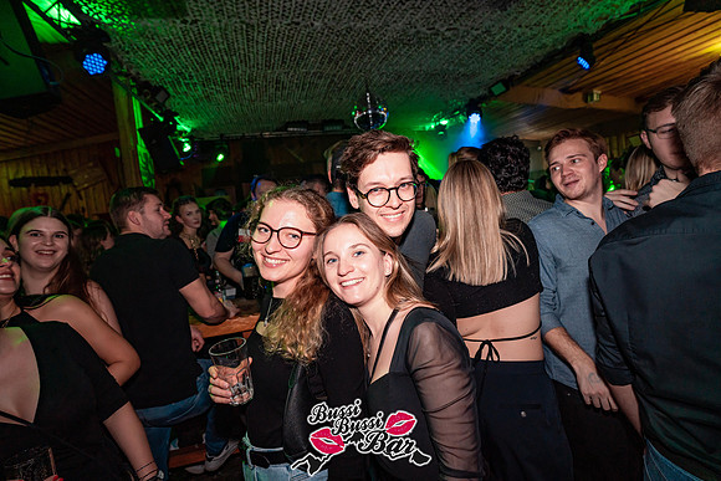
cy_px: 240
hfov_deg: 86.9
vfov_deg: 64.6
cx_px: 360
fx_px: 381
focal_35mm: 19
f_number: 4
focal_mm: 19
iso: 1600
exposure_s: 1/60
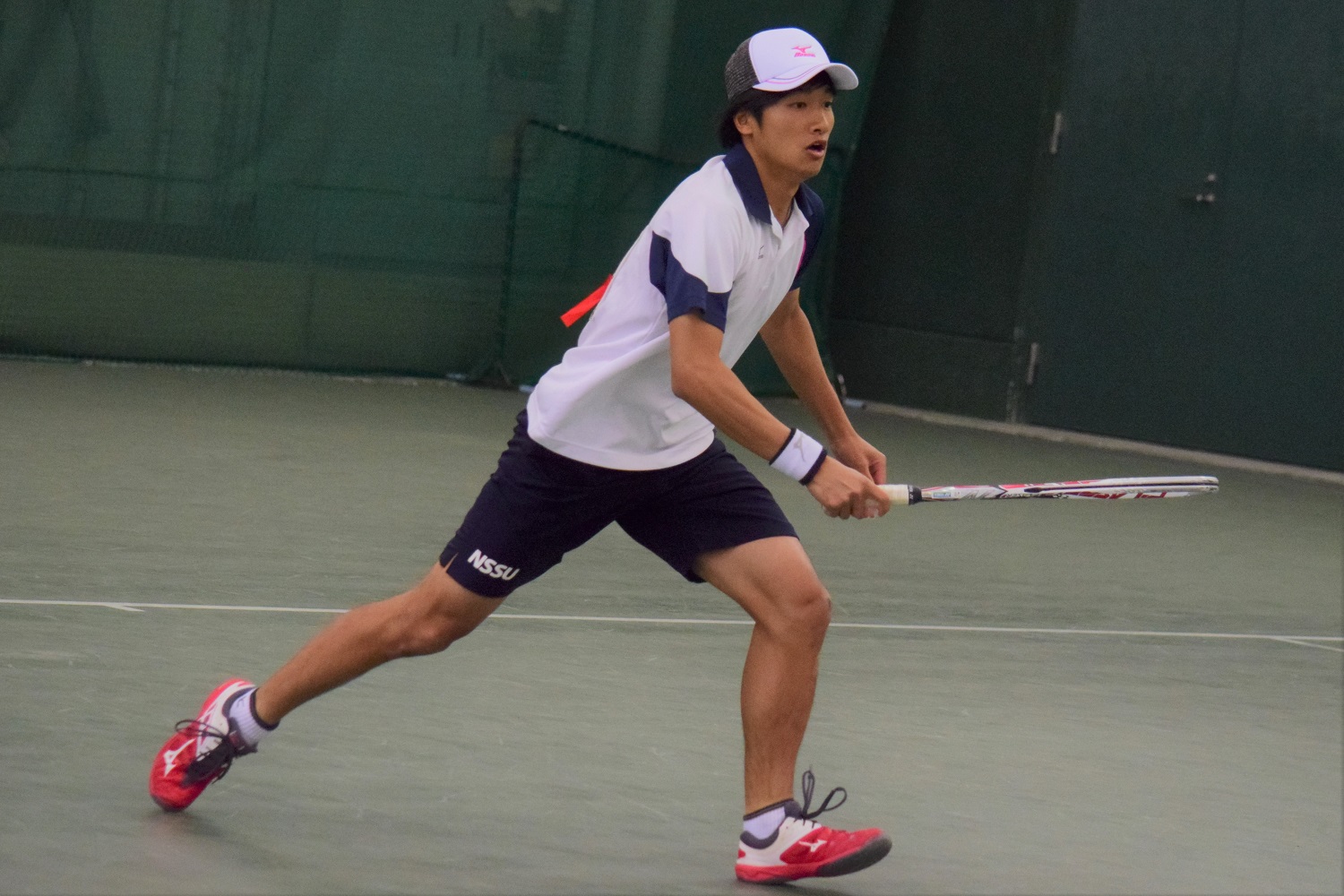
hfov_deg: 13.4
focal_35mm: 153
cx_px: 672
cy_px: 448
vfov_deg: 9.0
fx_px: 5712
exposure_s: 1/1000
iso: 2500
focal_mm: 102
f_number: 4.8
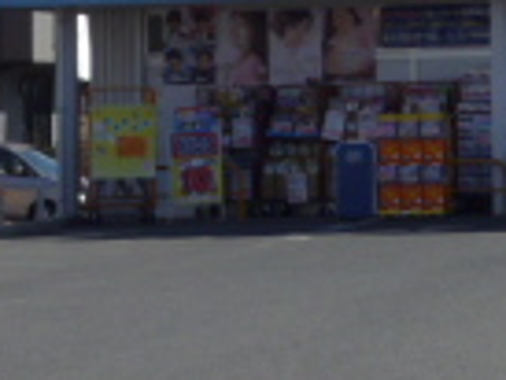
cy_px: -159
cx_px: 676
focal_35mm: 233
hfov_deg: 8.4
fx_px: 3409
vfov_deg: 6.3
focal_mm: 8.9
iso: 80
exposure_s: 1/500
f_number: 5
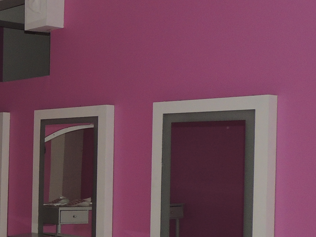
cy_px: 152
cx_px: -118
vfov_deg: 21.3
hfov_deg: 24.0
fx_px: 630
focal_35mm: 69
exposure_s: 1/30
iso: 200
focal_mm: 4.3
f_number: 3
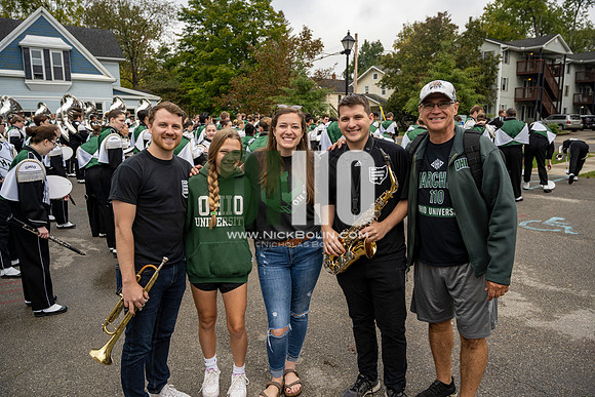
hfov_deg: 67.4
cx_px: 298
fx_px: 446
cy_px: 198
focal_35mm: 27
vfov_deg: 48.0
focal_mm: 27
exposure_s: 1/160
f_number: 4
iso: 80
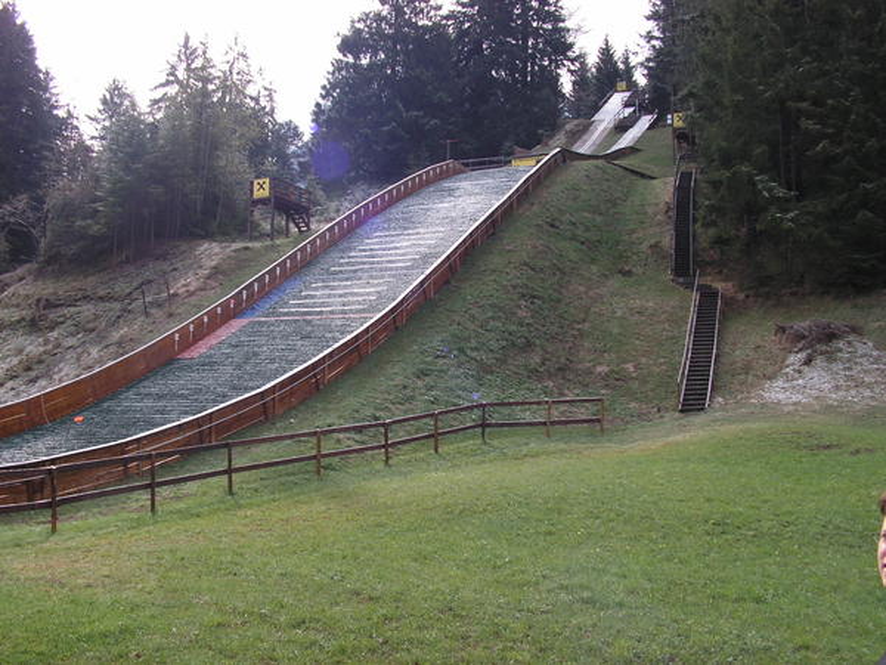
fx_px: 921
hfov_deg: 51.4
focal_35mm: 36
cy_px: 332
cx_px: 443
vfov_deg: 39.7
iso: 50
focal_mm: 6
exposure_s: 1/160
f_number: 4.8
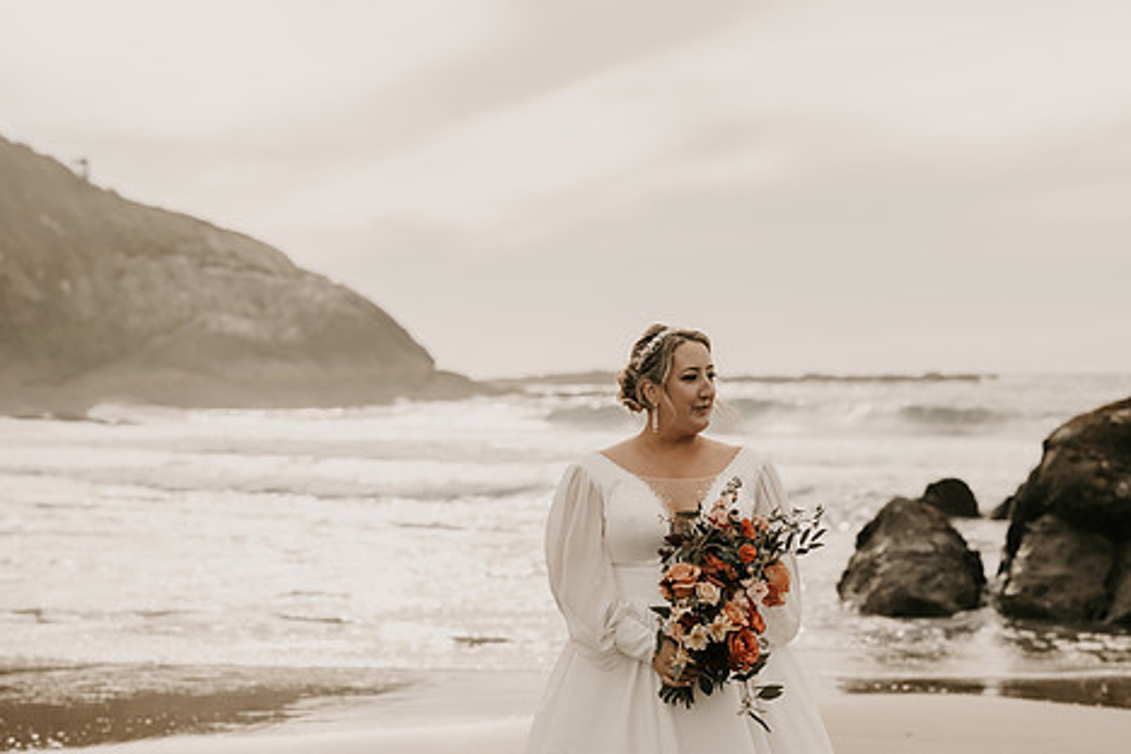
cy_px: 390
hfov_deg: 32.4
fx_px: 1948
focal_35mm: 62
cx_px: 602
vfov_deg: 21.9
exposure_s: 1/12800
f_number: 2.5
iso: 640
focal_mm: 50
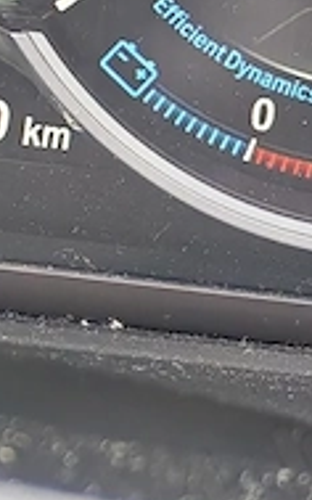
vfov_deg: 6.9
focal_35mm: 303
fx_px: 4125
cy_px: -45
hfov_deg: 4.3
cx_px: -198
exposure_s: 1/100
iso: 320
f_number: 1.9
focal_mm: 6.12
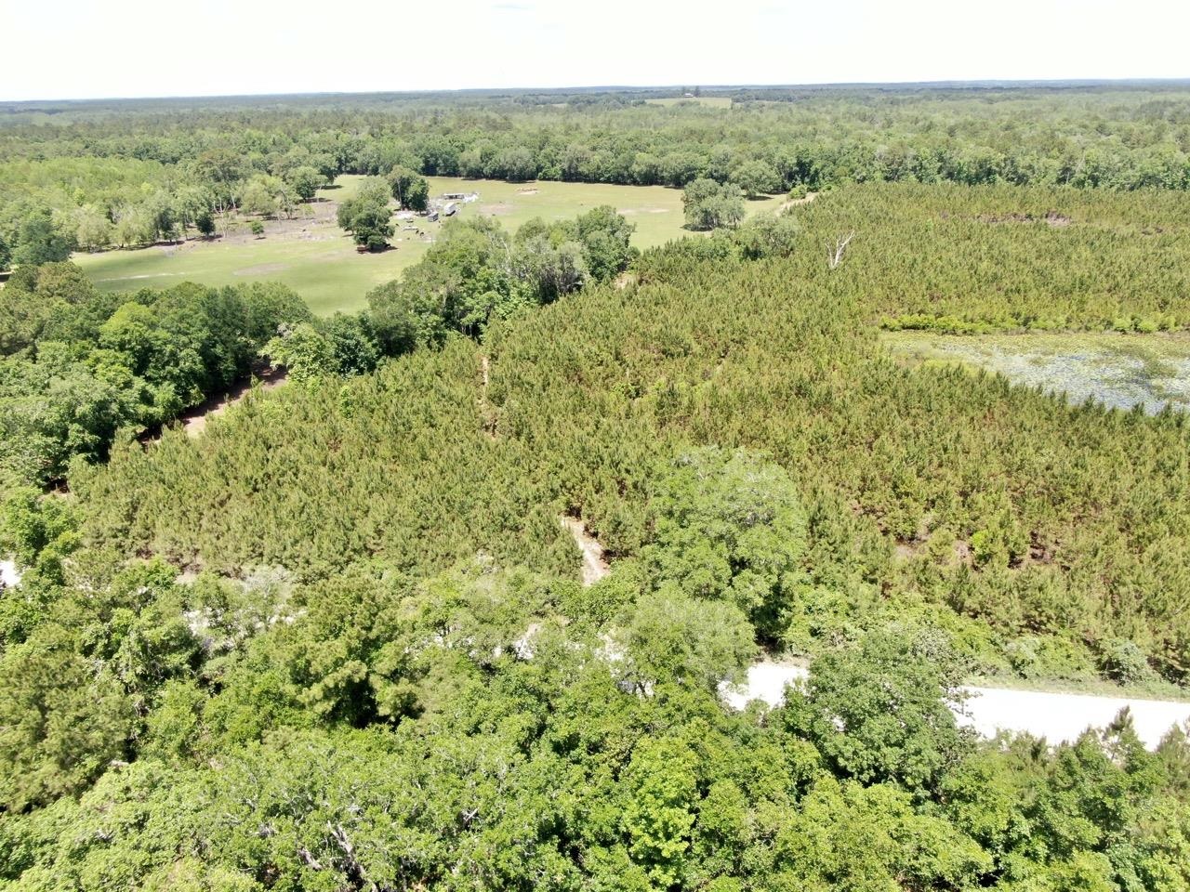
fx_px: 825
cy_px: 446
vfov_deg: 56.8
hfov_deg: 71.6
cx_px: 595
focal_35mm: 24
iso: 100
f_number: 2.8
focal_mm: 4.39
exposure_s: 1/400
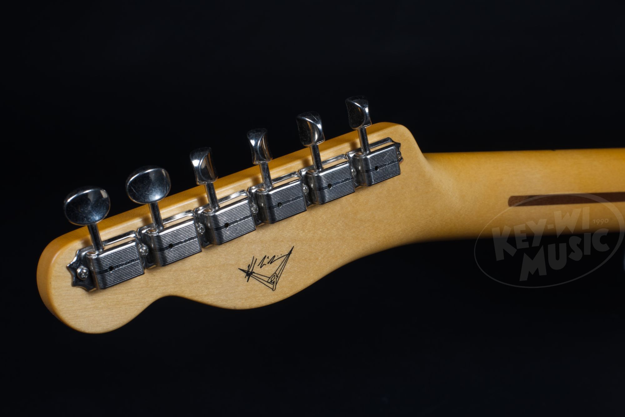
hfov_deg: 39.6
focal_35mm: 50
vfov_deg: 27.0
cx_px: 312
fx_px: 869
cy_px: 208
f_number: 16
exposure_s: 1/100
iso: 100
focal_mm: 50
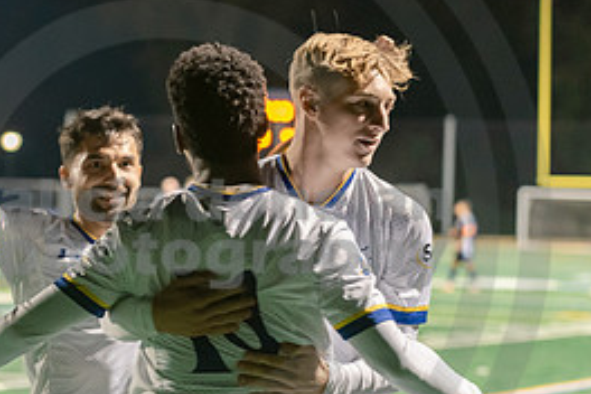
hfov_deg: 13.3
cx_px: 154
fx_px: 2528
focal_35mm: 154
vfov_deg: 8.9
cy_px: 225
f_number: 2.8
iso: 2500
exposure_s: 1/200
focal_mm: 70
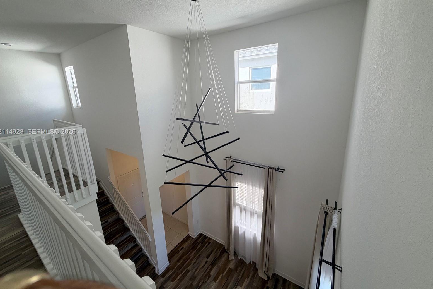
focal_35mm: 15
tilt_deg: -13.3
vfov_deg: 77.2
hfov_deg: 100.4
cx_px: 212
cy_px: 132
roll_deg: +2.2
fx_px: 180
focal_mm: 2.22
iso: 125
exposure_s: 1/120
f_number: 2.2
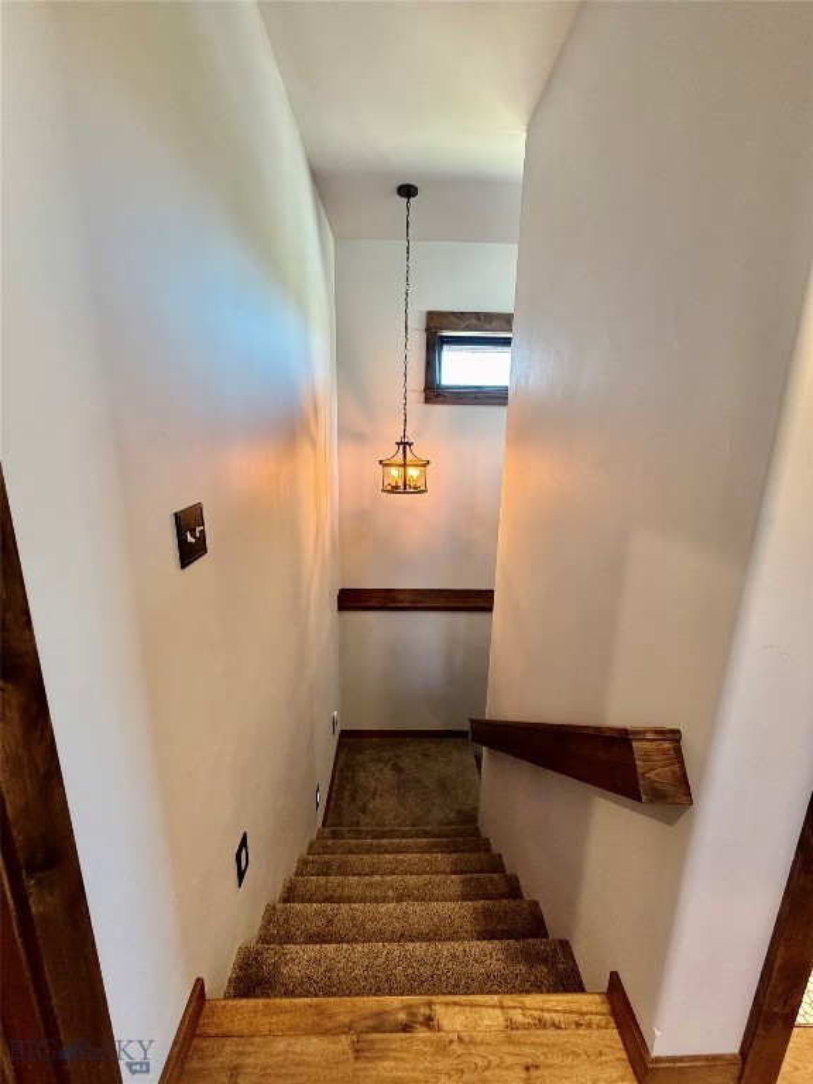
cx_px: 406
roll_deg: -2.2
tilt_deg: -14.3
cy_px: 542
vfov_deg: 102.1
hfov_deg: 85.7
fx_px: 438
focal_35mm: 14
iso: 320
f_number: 2.2
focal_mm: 2.22
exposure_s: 1/60
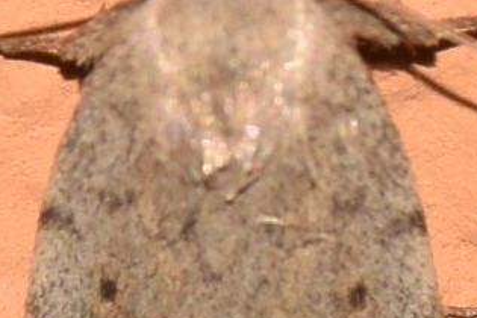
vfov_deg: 2.2
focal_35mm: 639
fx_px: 8466
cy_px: 265
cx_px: 251
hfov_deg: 3.2
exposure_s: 1/160
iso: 100
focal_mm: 140
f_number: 13
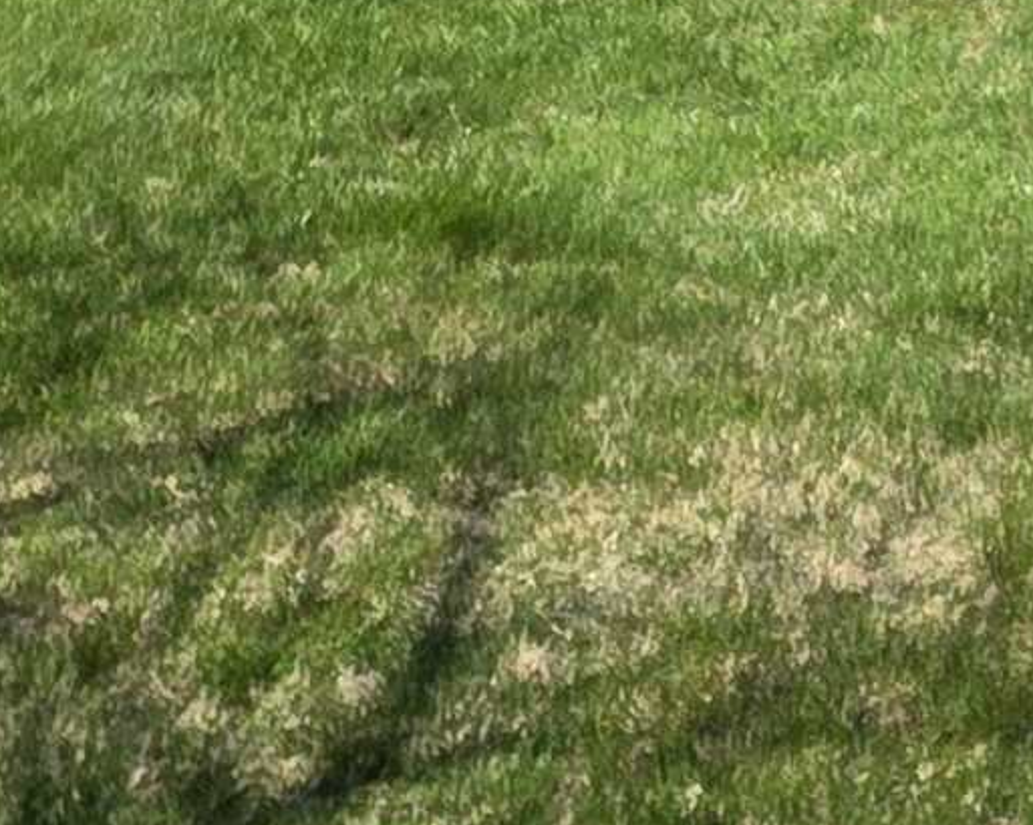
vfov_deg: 13.7
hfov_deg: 23.5
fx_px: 2323
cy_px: -1217
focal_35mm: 76
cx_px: 1148
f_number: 1.9
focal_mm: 2.2
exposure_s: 1/2198
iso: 40
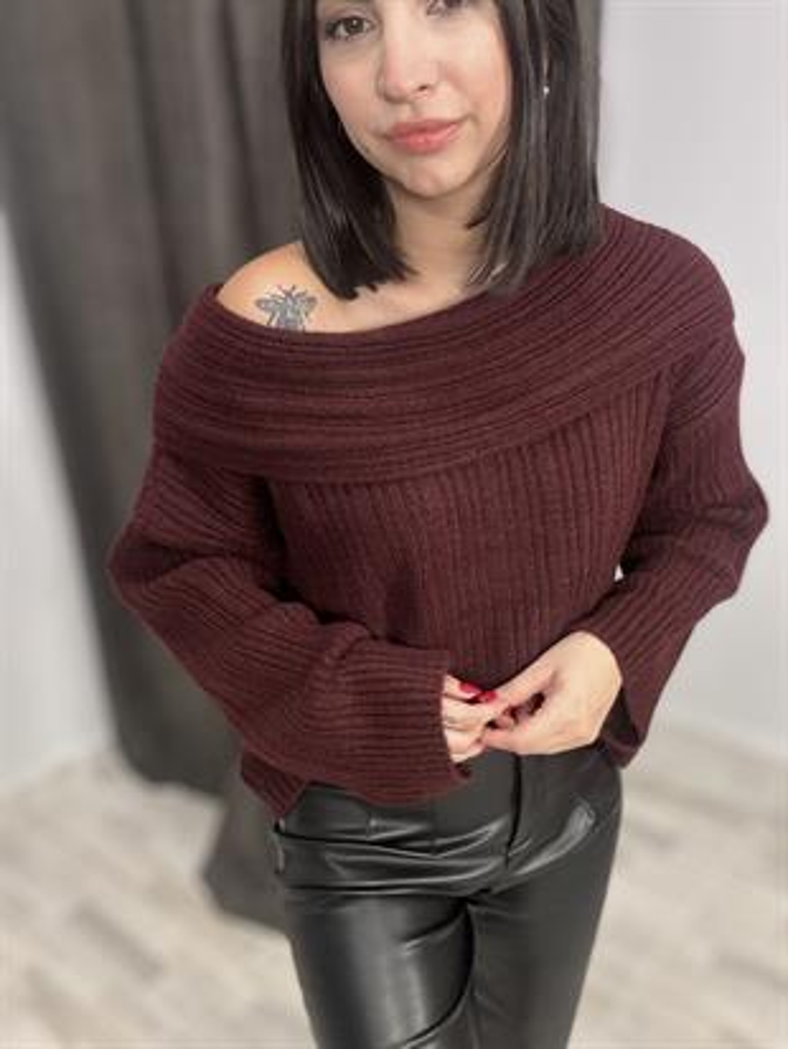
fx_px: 910
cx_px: 394
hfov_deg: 46.8
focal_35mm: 30
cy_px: 524
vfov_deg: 59.9
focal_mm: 2.69
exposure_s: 1/50
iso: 100
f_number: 1.9
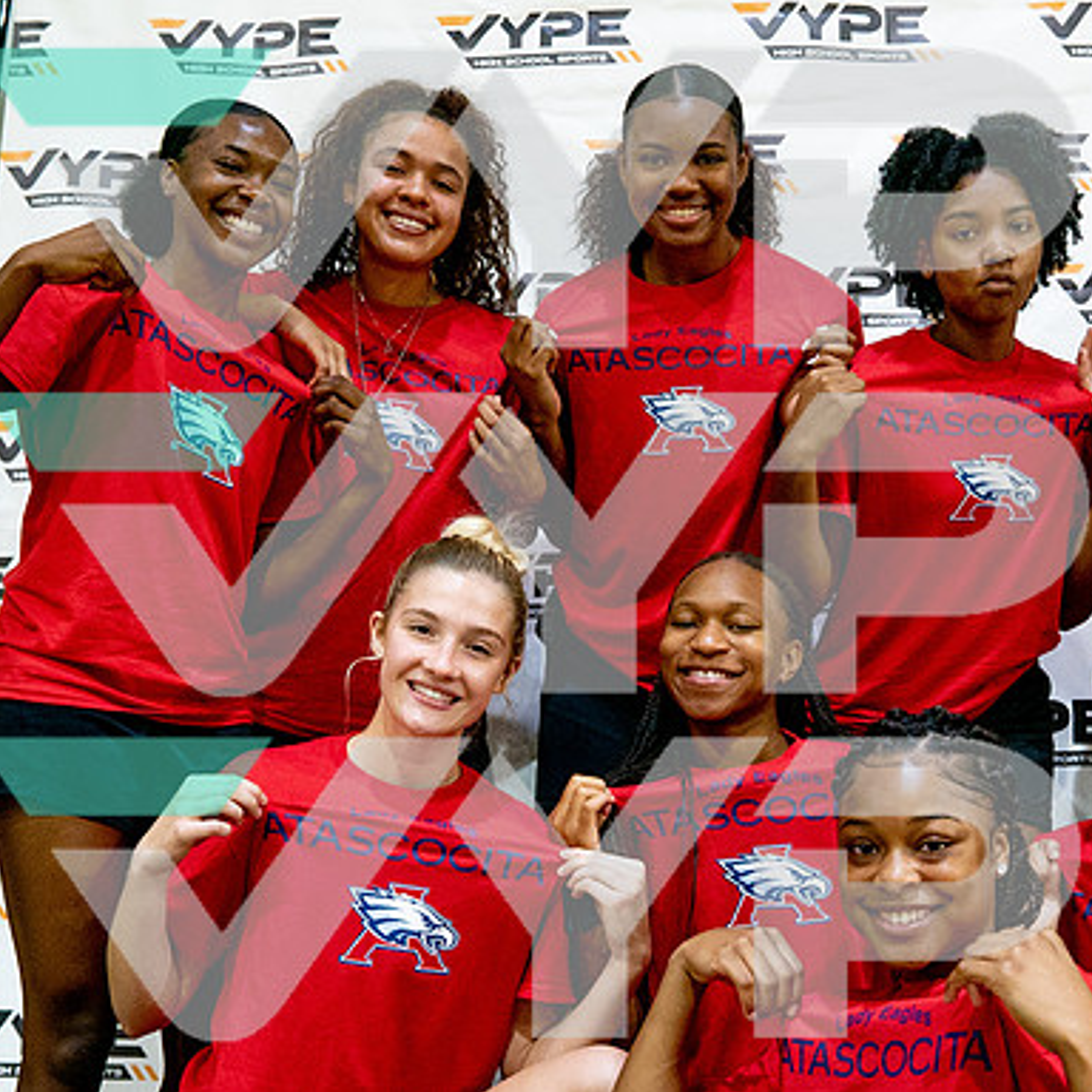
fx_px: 1535
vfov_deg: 38.9
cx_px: 694
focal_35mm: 43
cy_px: 698
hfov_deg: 38.9
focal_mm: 24
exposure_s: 1/125
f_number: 4
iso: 2500
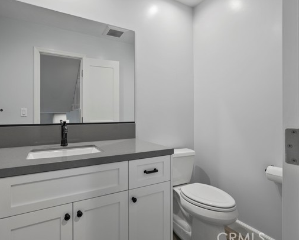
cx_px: 139
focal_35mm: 19
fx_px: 168
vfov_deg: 70.9
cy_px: 120
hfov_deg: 83.1
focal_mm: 16
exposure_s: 1/10
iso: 250
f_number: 6.3
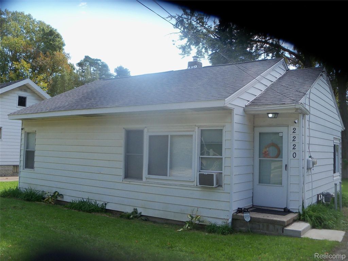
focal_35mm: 35
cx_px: 174
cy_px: 130
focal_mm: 6.2
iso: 80
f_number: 3.5
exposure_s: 1/320
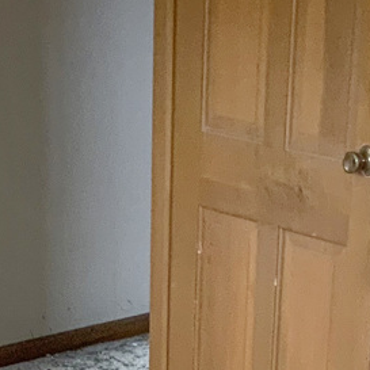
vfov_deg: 11.7
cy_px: 724
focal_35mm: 135
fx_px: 1633
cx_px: 180
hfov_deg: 12.9
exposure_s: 1/60
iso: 100
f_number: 1.8
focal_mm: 3
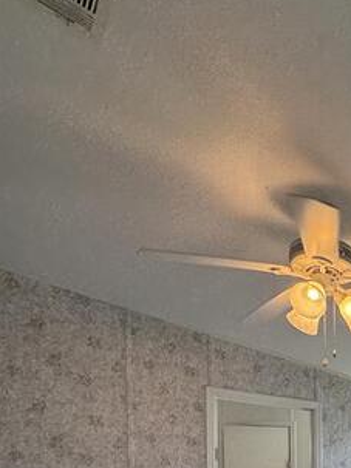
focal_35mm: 37
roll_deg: +0.7
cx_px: 462
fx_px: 501
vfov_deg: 40.9
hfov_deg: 30.2
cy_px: 508
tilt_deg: -1.3
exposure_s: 1/120
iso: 125
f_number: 2.2
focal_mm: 2.22
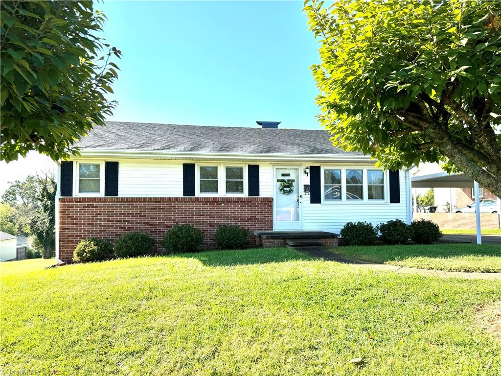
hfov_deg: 71.6
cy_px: 188
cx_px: 250
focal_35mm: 24
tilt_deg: +2.7
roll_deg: +0.4
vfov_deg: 56.8
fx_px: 347
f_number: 1.78
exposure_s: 1/1923
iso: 80
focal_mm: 6.86
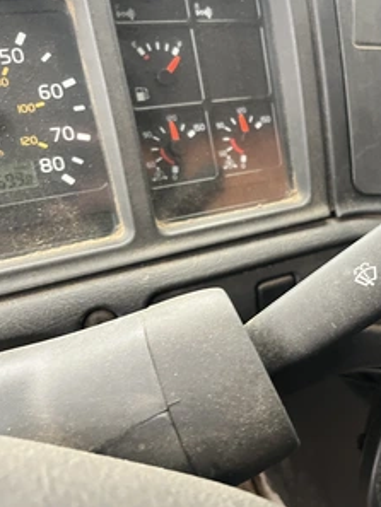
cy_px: 254
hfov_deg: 38.6
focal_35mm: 35
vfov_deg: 52.6
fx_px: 513
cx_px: 325
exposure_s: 1/60
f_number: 1.6
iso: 400
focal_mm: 5.1
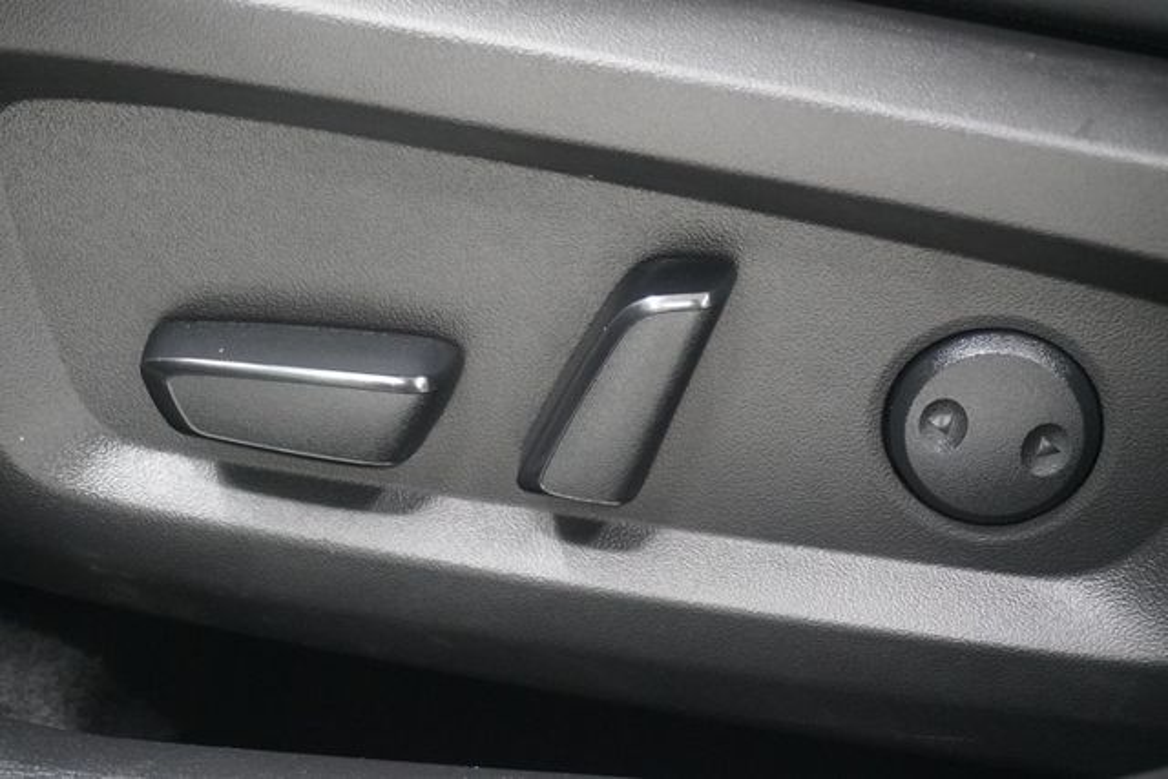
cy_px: 390
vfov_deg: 18.2
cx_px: 584
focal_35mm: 75
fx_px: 2434
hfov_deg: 27.0
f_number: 5.6
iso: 10000
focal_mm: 50
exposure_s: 1/160
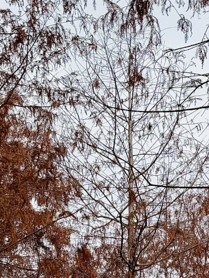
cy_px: 446
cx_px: 178
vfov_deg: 19.0
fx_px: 700
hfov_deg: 16.8
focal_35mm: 87
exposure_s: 1/2169
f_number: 1.78
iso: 100
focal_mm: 6.76
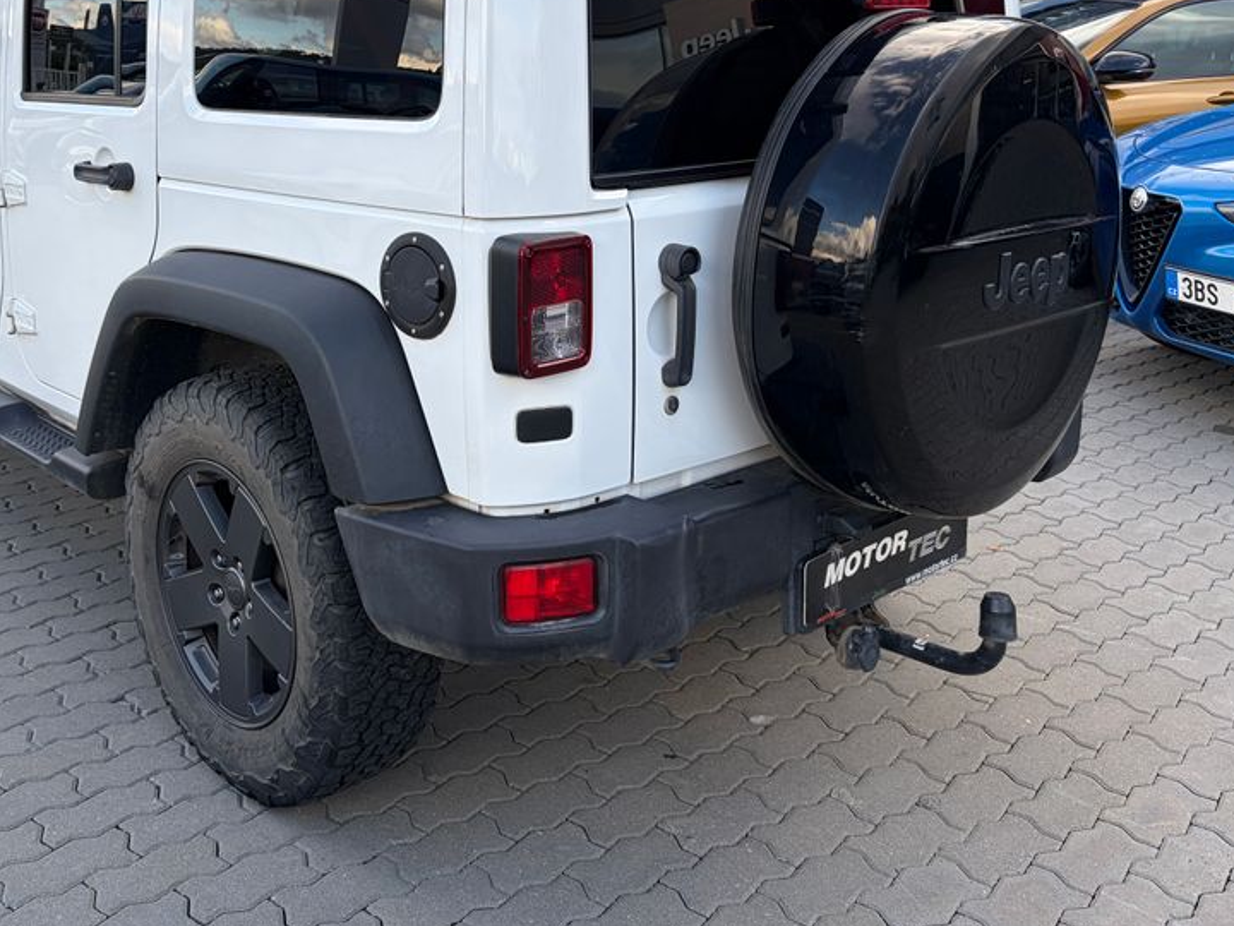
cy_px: 276
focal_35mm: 37
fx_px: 1319
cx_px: 408
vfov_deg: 38.0
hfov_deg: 49.2
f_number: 1.6
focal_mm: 5.96
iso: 50
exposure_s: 1/519
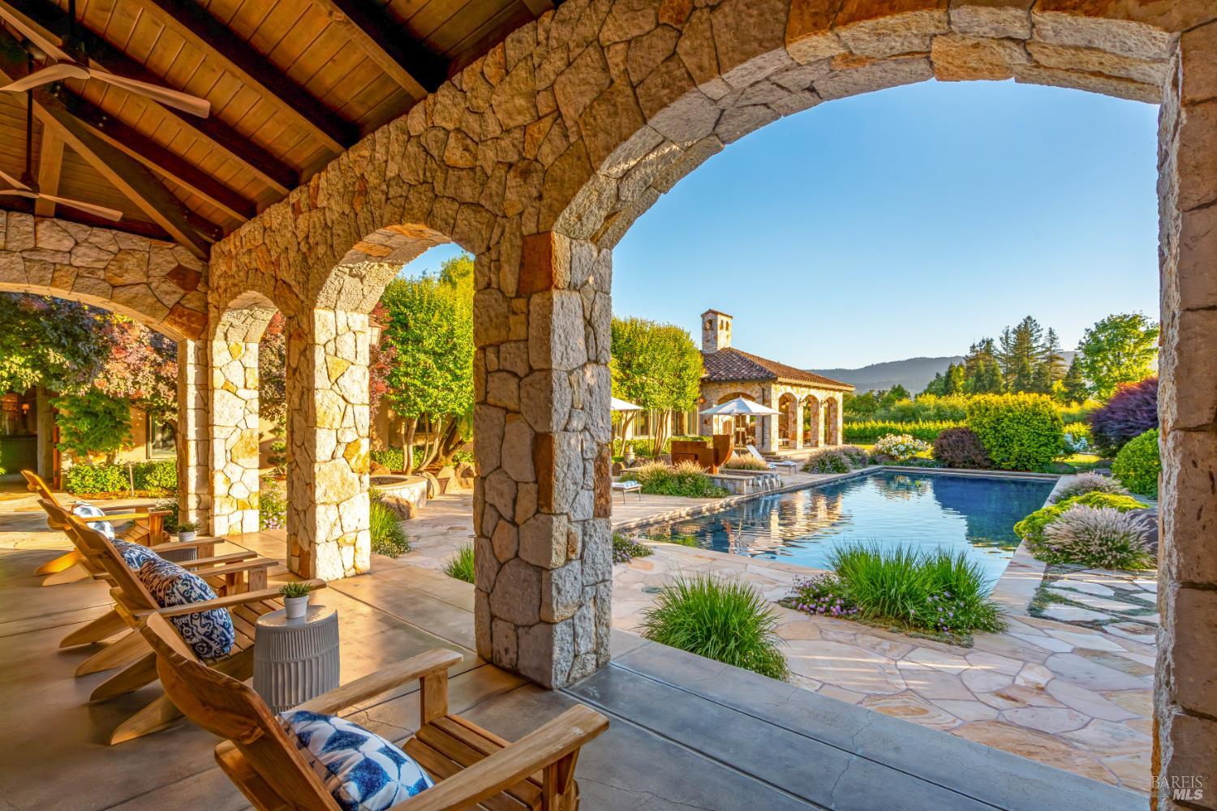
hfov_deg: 96.7
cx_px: 608
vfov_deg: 73.7
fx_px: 541
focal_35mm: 16
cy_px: 406
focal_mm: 16
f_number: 11
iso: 400
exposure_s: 1/125
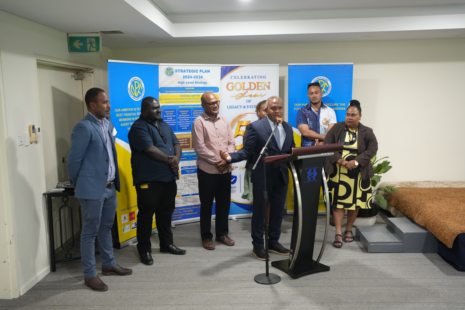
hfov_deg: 54.4
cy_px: 155
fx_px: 452
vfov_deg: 37.9
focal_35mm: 35
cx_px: 232
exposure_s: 1/160
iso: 6400
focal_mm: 35
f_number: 4
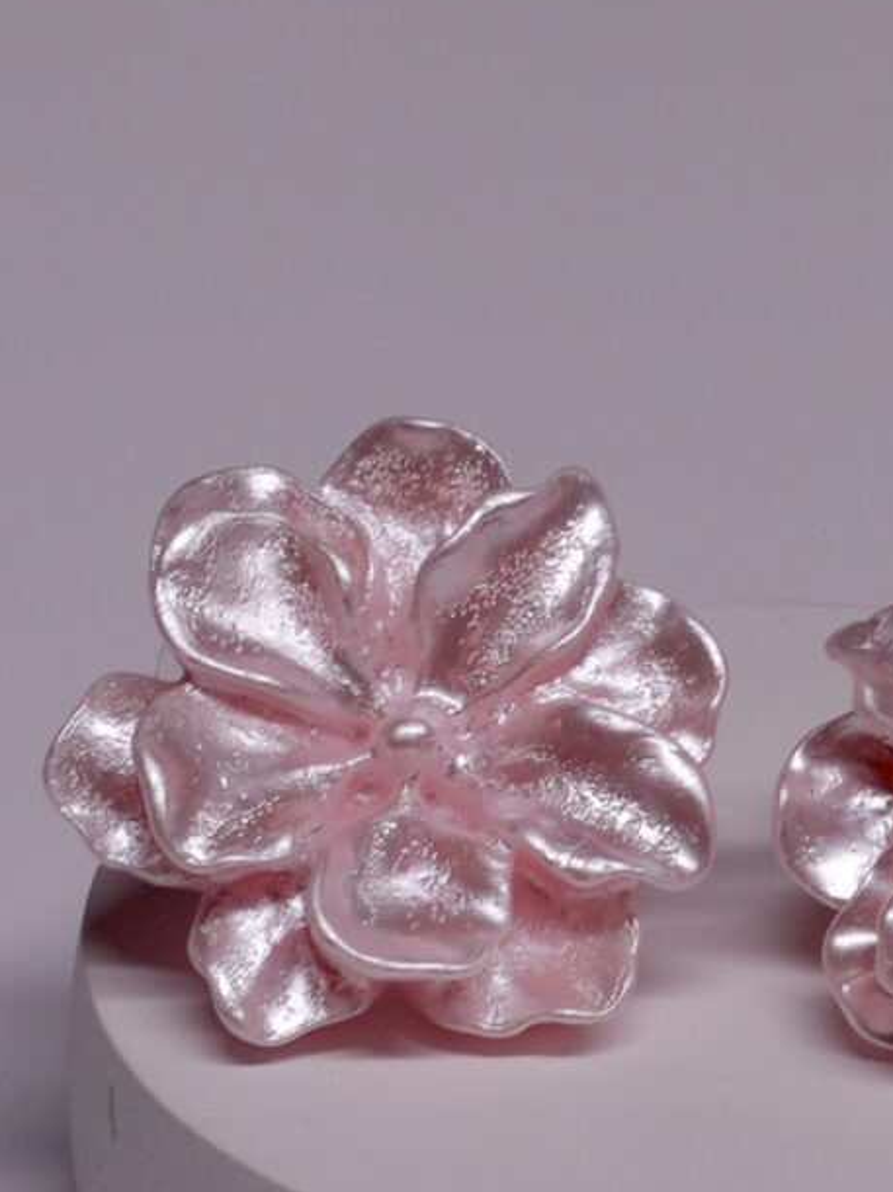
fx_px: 7228
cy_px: 425
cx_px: 717
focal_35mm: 210
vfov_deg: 9.4
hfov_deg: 7.1
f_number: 10
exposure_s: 1/100
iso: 250
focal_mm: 35
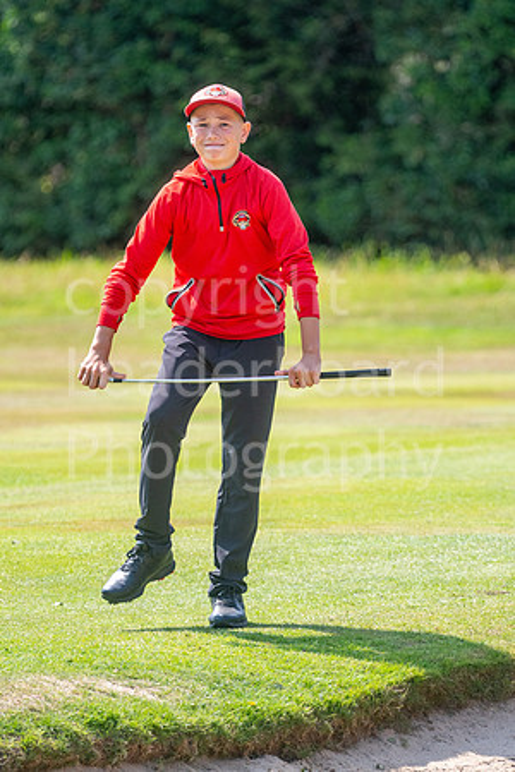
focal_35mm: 450
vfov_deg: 4.6
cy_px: 386
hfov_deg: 3.1
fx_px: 9655
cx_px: 258
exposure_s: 1/2500
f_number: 5
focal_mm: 300
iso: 640
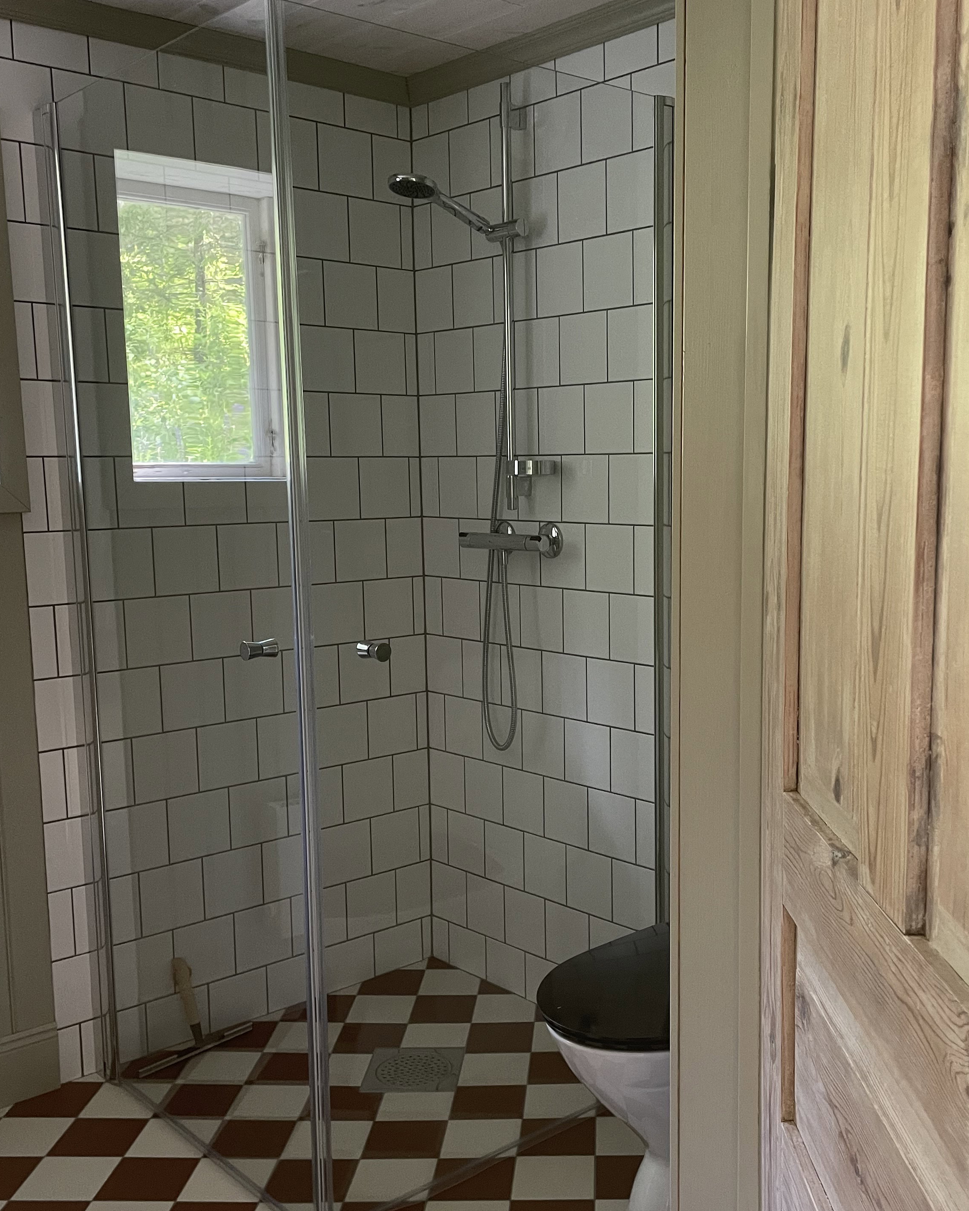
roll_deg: +1.3
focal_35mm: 36
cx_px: 566
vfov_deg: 50.2
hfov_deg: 41.0
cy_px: 667
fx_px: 1290
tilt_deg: -8.6
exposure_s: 1/60
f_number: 1.6
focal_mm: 4.2
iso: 250
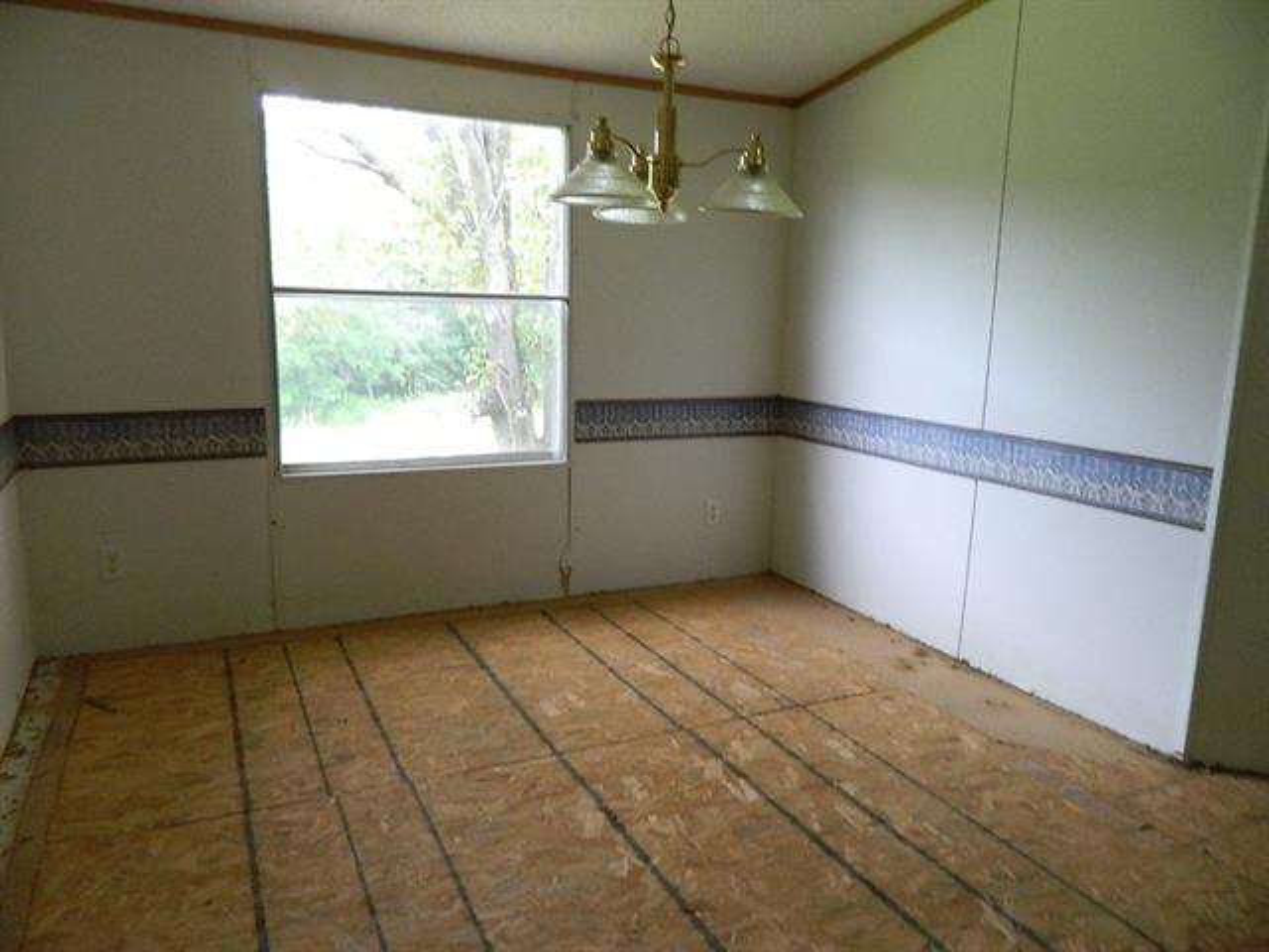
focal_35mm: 25
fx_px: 916
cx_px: 634
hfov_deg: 69.4
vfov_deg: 54.9
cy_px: 476
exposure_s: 1/80
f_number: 3.1
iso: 400
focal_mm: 4.5
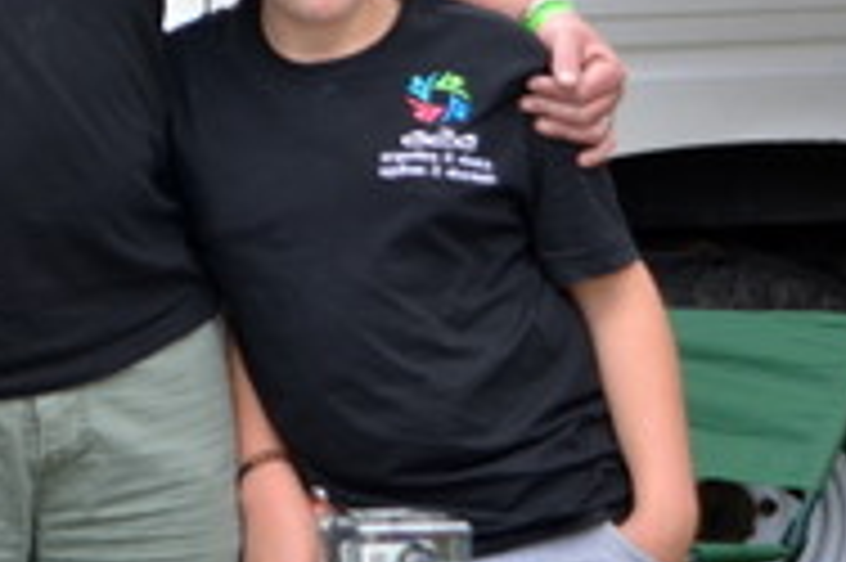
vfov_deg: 6.9
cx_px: -104
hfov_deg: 10.2
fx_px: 4672
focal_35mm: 199
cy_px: 54
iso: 320
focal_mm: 52
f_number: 6.3
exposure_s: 1/250
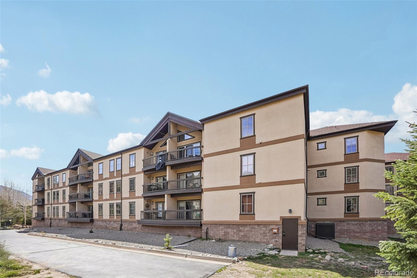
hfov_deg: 100.4
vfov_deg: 77.3
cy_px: 139
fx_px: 174
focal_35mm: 15
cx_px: 208
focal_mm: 10
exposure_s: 1/160
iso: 100
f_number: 8
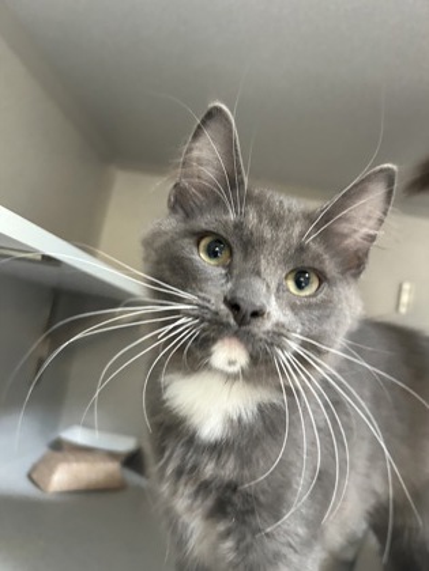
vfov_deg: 67.3
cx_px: 214
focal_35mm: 26
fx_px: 430
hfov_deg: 53.1
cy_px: 286
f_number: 1.5
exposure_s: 1/60
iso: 500
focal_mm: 5.7
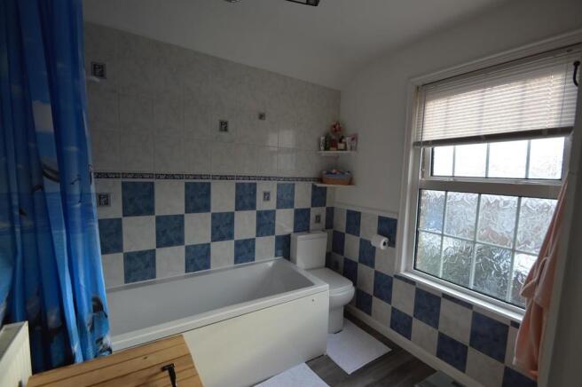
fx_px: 242
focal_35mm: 15
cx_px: 291
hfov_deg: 100.4
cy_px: 194
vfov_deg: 77.2
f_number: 5
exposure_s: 1/100
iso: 100
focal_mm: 10
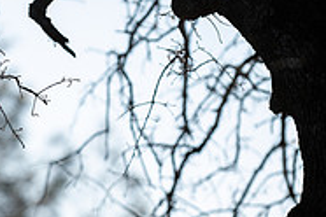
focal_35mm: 387
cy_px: 214
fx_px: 3504
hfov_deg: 5.3
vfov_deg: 3.5
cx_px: 114
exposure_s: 1/1000
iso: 50
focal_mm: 160
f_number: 2.8
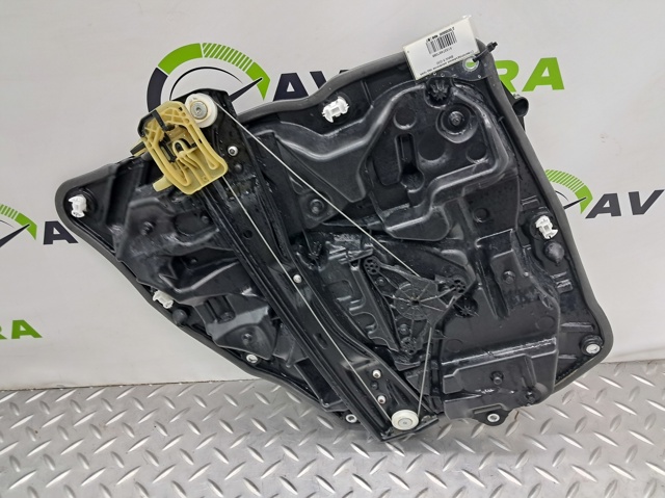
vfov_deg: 51.3
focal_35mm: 27
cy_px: 249
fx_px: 518
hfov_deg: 65.4
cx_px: 332
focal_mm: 4
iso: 200
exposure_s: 1/50
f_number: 1.8
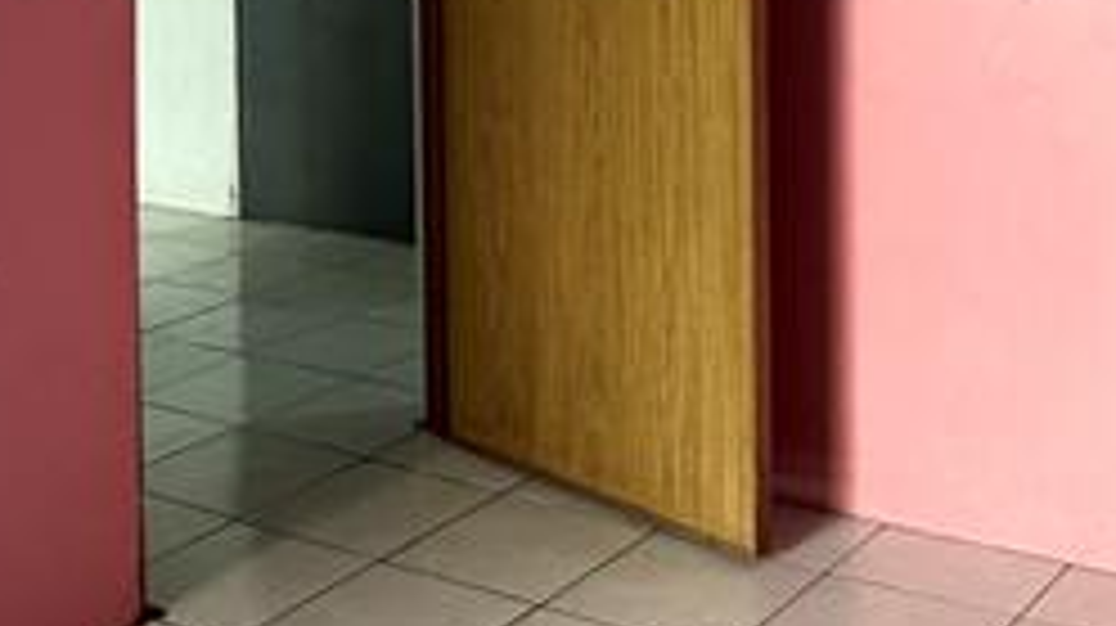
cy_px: -212
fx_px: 1863
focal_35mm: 63
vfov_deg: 17.7
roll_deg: +0.9
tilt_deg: -0.7
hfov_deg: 33.1
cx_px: 729
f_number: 2.2
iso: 320
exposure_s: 1/88
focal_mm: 2.22
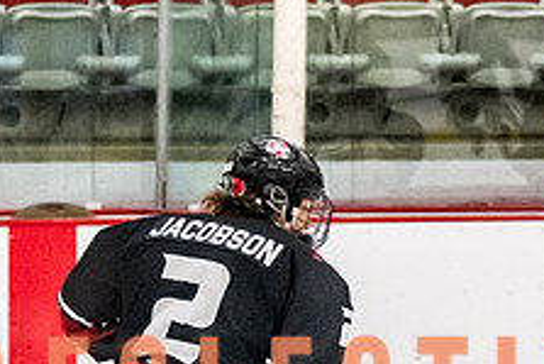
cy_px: 483
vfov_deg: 2.7
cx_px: 357
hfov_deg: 4.1
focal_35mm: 506
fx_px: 7651
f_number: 2.8
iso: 4000
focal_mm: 86
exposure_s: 1/640
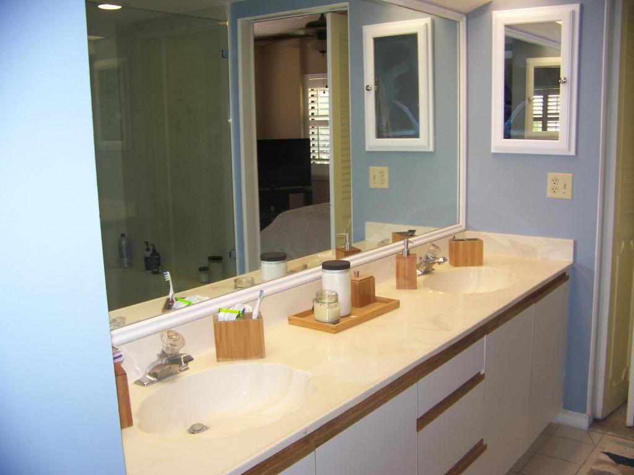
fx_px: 659
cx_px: 317
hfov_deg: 51.4
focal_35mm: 36
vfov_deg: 39.7
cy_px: 238
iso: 64
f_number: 2.8
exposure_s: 1/30
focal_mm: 5.85
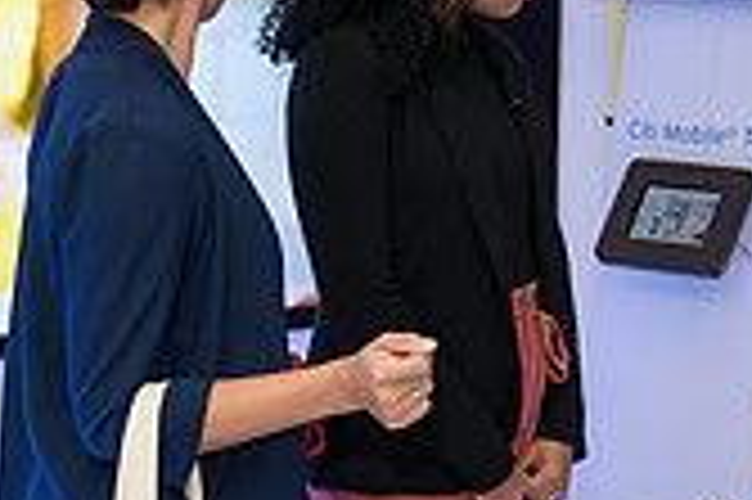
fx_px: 1962
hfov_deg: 21.3
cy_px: 173
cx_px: 662
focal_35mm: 94
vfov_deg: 14.5
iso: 400
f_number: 3.2
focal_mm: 27
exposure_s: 1/125
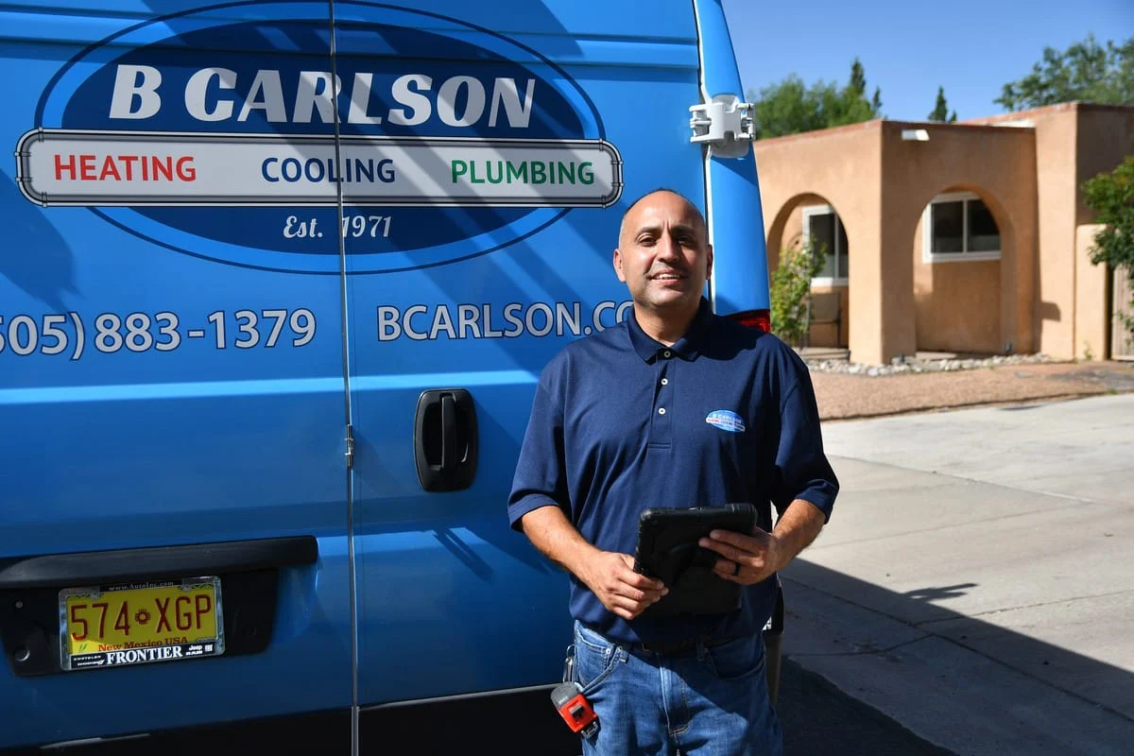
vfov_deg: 30.8
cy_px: 378
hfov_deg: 45.0
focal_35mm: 44
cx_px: 567
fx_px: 1370
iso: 100
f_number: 3.2
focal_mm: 29
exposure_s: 1/3200
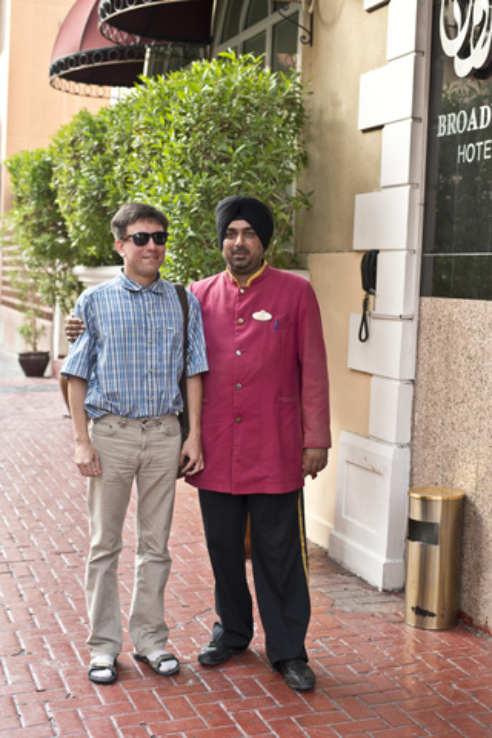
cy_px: 369
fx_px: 1025
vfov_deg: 39.6
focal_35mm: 50
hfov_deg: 27.0
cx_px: 246
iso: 320
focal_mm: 50
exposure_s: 1/200
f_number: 4
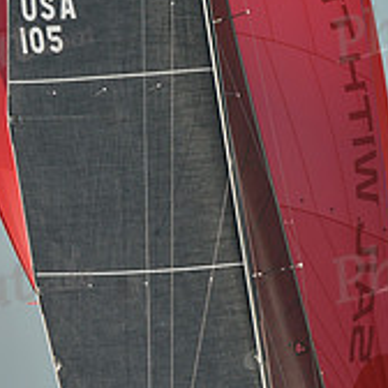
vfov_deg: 3.0
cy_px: 157
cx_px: 214
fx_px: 7457
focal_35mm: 588
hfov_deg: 3.0
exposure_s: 1/1250
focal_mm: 200
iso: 280
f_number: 8
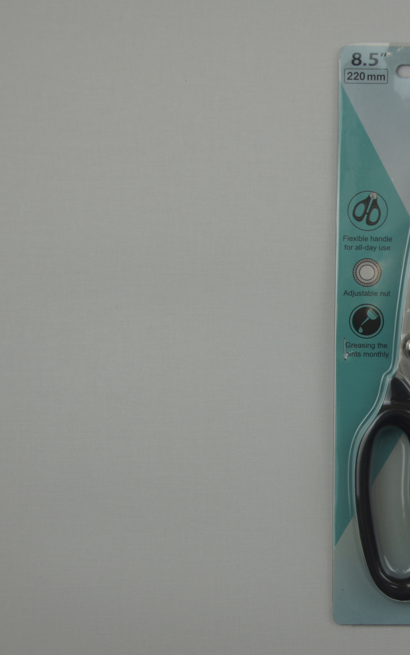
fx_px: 1233
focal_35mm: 69
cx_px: 460
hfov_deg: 18.1
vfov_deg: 29.8
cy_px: 328
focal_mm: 30
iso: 100
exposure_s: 1/80
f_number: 5.6
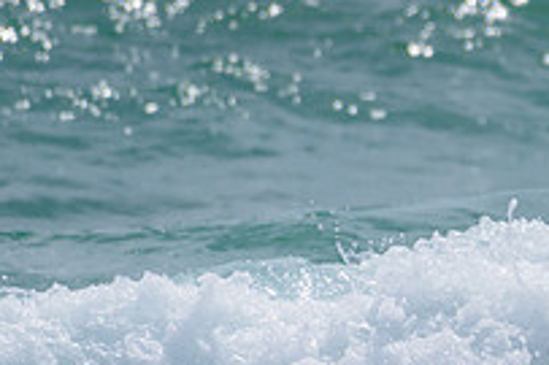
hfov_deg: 1.2
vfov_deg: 0.8
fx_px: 26711
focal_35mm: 1753
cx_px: 907
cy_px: 368
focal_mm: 500
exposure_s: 1/2000
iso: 80
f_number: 5.6
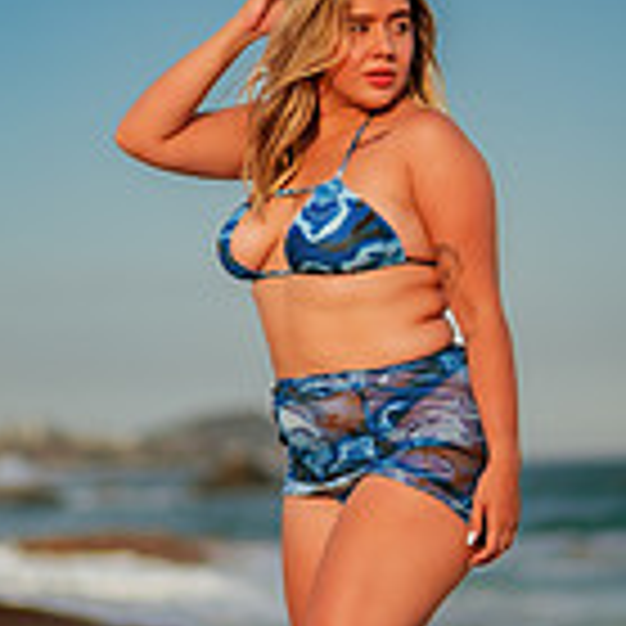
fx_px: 3274
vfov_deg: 10.9
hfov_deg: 10.9
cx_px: 405
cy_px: 383
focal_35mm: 160
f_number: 1.4
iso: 80
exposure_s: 1/6400
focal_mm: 58
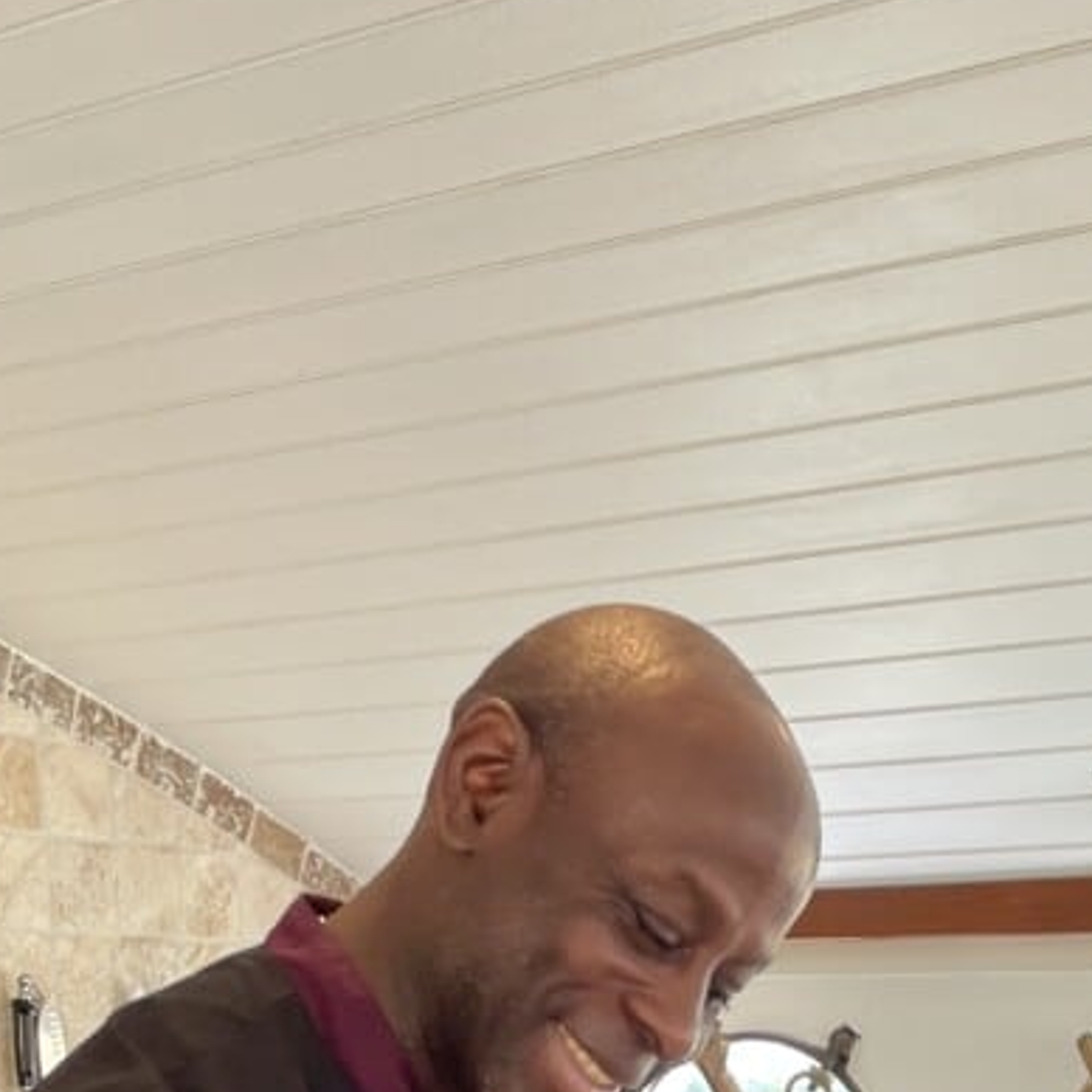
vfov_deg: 20.9
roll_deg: +0.8
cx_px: 687
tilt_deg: -9.4
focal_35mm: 71
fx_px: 2534
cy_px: 1601
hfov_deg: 24.2
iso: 50
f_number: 1.6
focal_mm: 4.2
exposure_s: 1/102
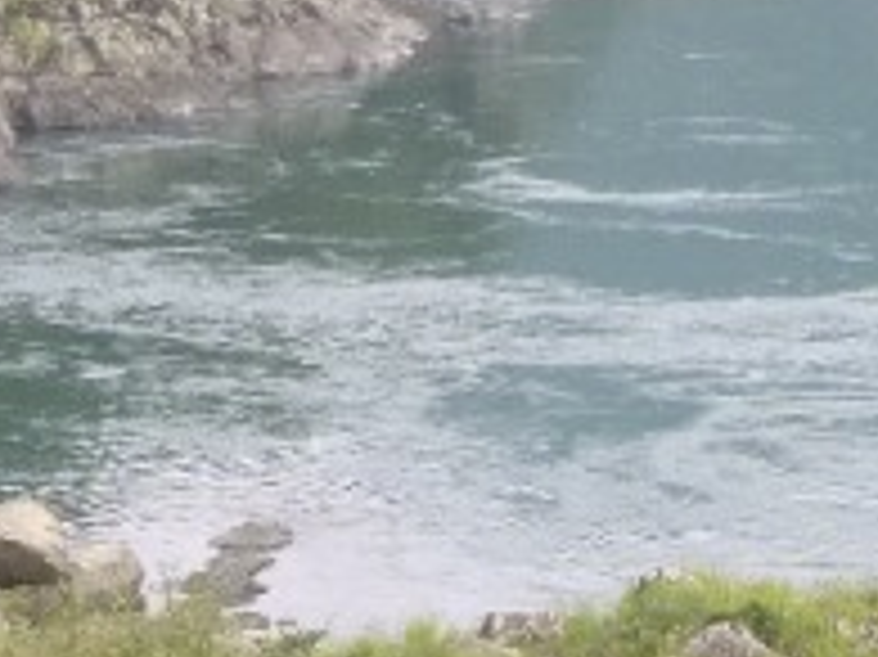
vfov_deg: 9.1
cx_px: 837
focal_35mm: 163
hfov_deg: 12.0
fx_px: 4132
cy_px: 468
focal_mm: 5.5
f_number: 4.2
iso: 100
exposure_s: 1/125
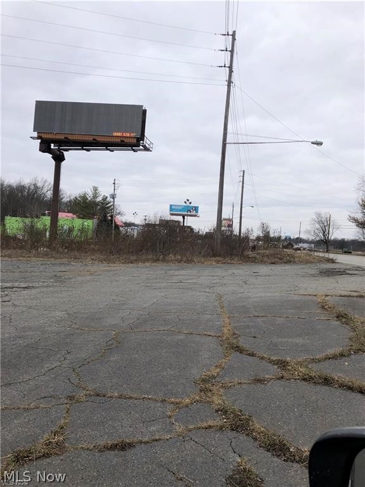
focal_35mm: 28
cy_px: 244
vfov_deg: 63.4
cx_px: 182
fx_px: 394
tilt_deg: +0.3
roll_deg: -4.4
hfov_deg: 49.7
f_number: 1.8
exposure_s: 1/1230
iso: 20
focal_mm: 3.99
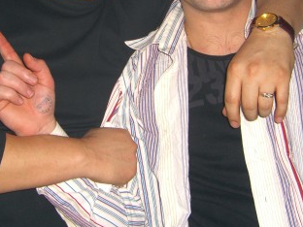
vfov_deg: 19.9
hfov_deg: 26.6
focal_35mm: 73
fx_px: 639
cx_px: 126
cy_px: 39
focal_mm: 7.9
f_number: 2.8
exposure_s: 1/60
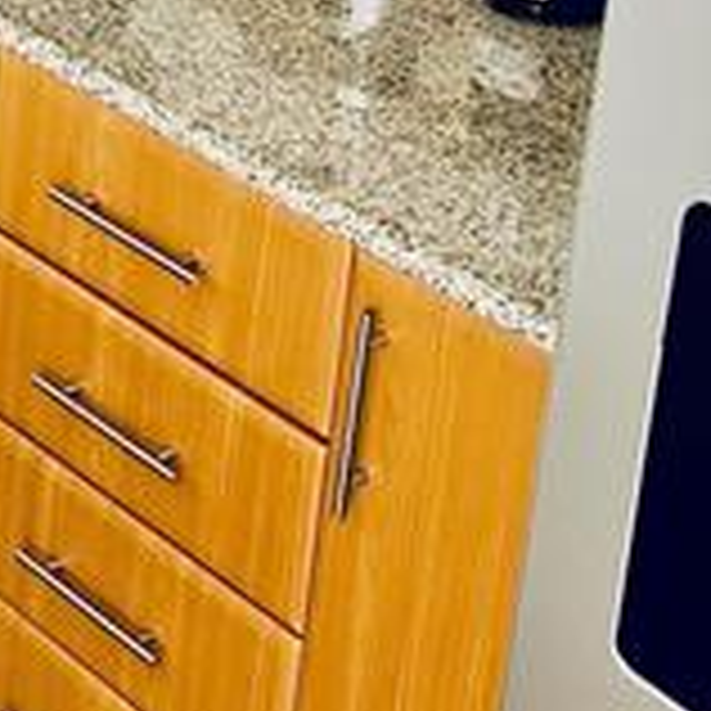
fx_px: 2603
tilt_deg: -15.3
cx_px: -184
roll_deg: -3.6
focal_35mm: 112
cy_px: -333
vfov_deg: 14.6
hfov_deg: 14.9
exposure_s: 1/60
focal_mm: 5.7
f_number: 1.5
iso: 400
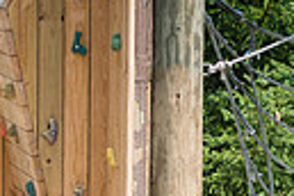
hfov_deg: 5.2
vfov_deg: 3.5
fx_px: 3201
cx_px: -74
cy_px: 415
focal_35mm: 392
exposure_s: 1/500
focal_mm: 80
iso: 200
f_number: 4
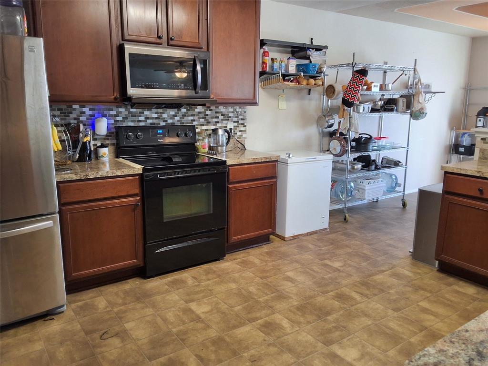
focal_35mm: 28
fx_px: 395
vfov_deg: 49.7
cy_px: 183
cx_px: 244
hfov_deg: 63.4
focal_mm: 2.91
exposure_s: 1/40
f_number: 1.9
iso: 125
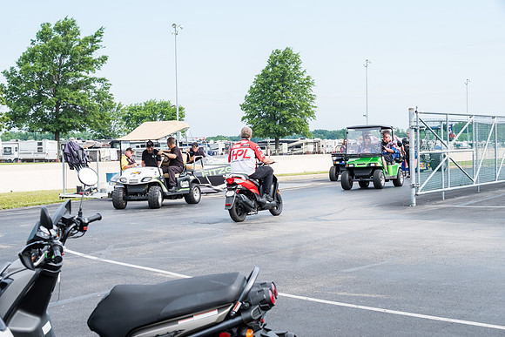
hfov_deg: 27.0
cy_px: 168
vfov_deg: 18.2
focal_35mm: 75
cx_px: 252
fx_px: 1052
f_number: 9
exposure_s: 1/200
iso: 400
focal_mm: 50
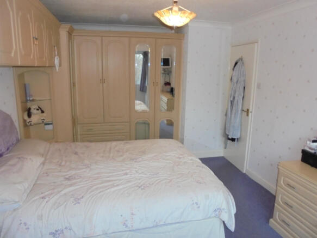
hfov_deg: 67.3
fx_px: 238
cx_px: 158
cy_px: 119
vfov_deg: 53.0
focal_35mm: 26
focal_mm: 4.6
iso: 400
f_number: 3.5
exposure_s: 1/30
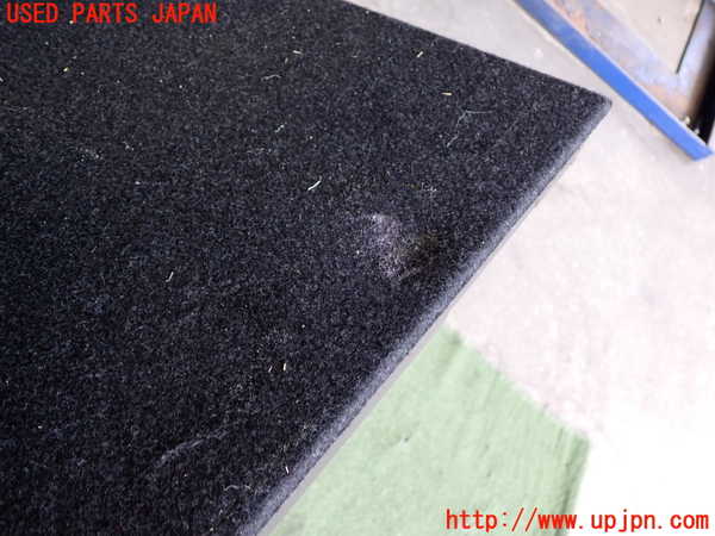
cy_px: 268
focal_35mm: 30
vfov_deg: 46.8
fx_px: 620
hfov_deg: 60.0
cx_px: 358
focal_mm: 5.4
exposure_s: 1/30
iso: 200
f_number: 2.3
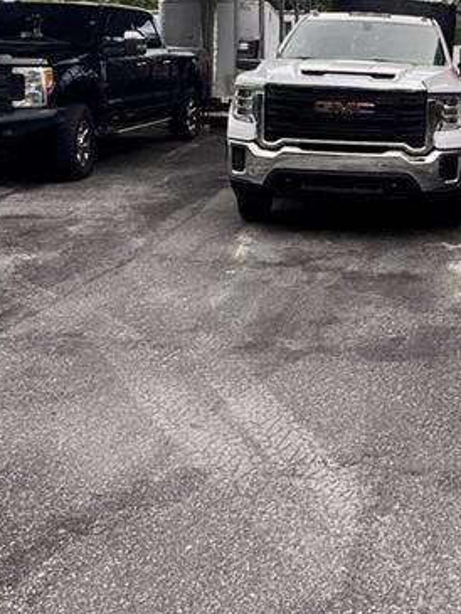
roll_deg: -3.1
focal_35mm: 46
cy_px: 121
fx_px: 816
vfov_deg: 39.6
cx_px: 464
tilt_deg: -2.2
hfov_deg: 29.4
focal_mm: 2.22
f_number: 2.2
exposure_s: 1/1789
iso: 50
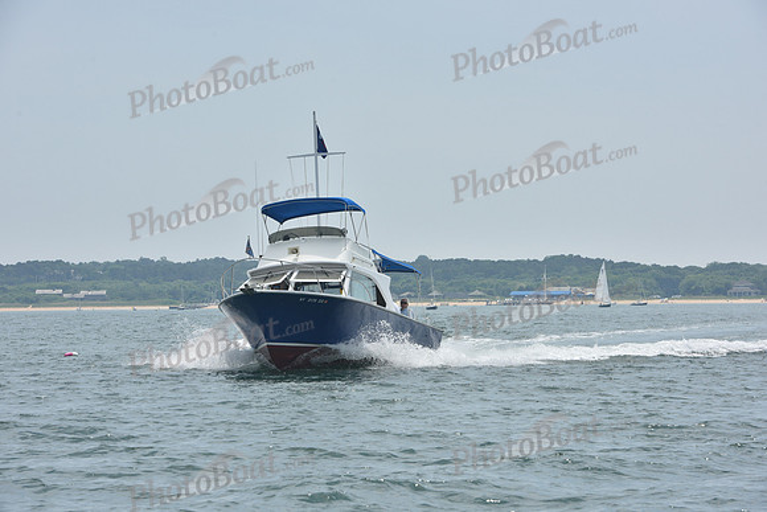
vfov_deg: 10.6
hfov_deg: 15.8
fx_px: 2770
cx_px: 384
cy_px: 256
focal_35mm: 130
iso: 250
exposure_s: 1/1000
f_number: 11
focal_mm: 130
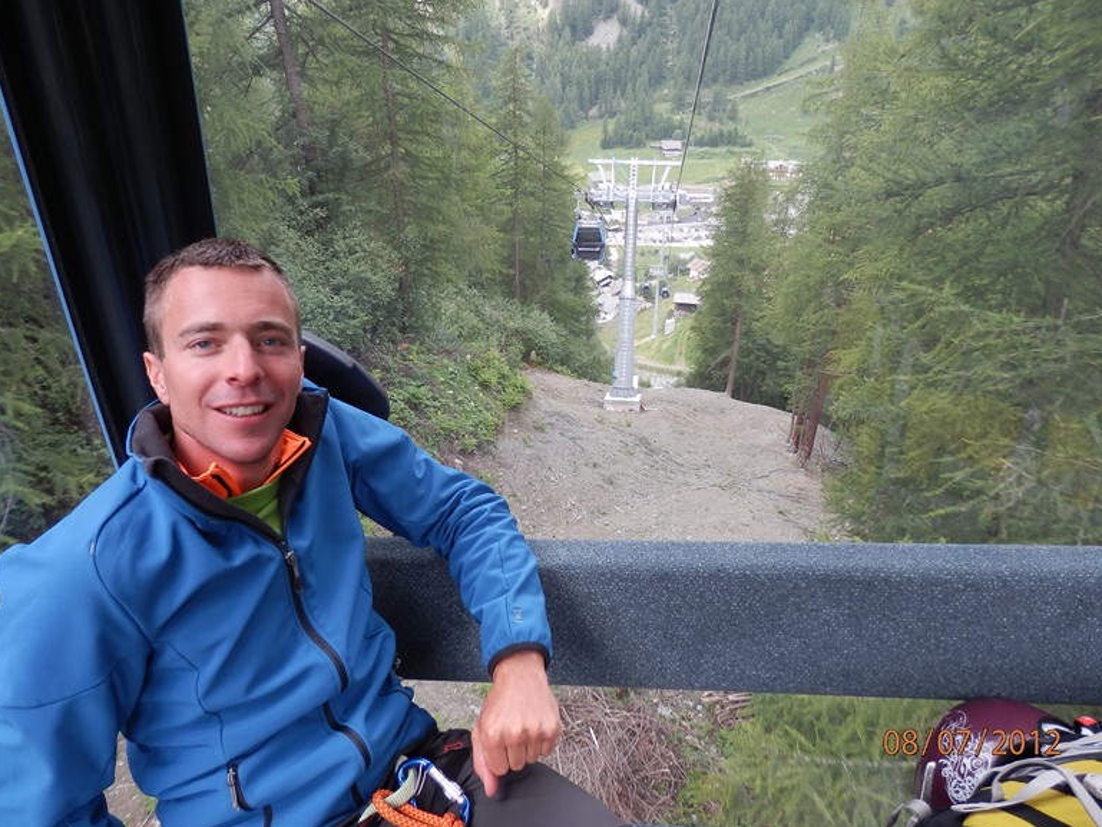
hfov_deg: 67.3
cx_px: 557
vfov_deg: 53.1
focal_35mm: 26
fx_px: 828
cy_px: 404
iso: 80
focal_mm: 4.5
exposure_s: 1/60
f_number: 3
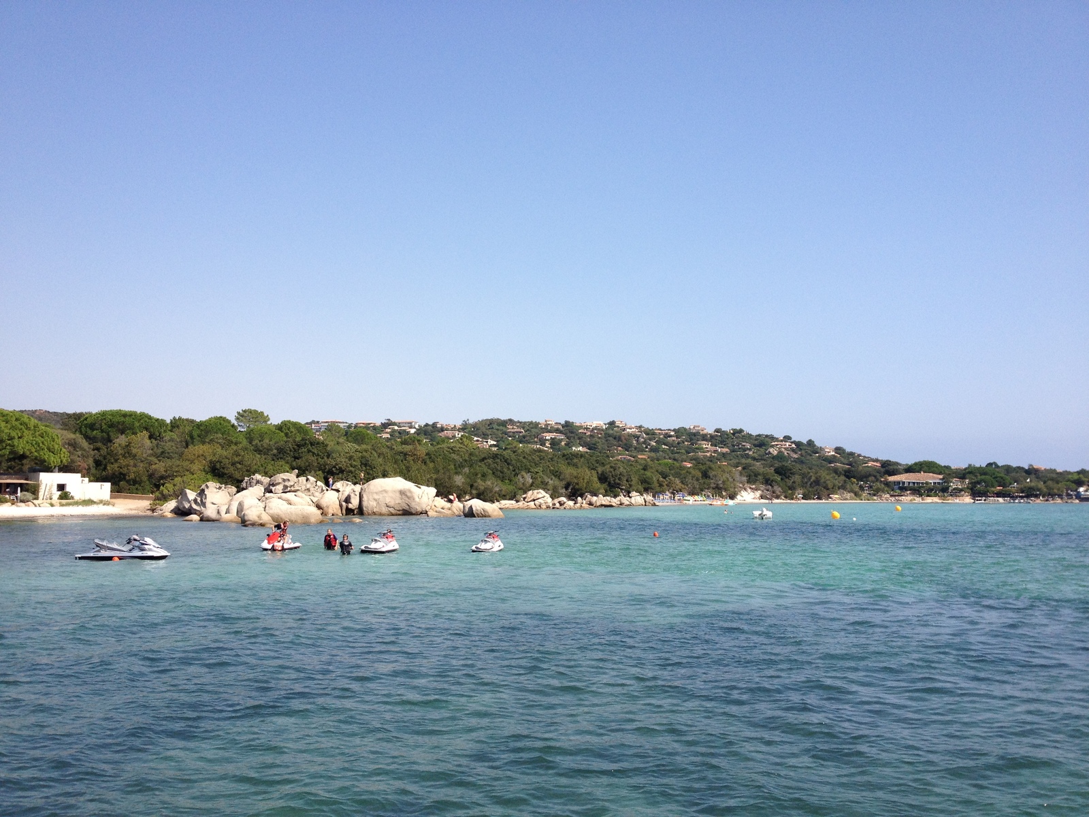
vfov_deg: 40.7
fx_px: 1101
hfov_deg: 52.6
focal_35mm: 35
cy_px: 408
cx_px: 544
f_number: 2.4
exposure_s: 1/1783
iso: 64
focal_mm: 4.28
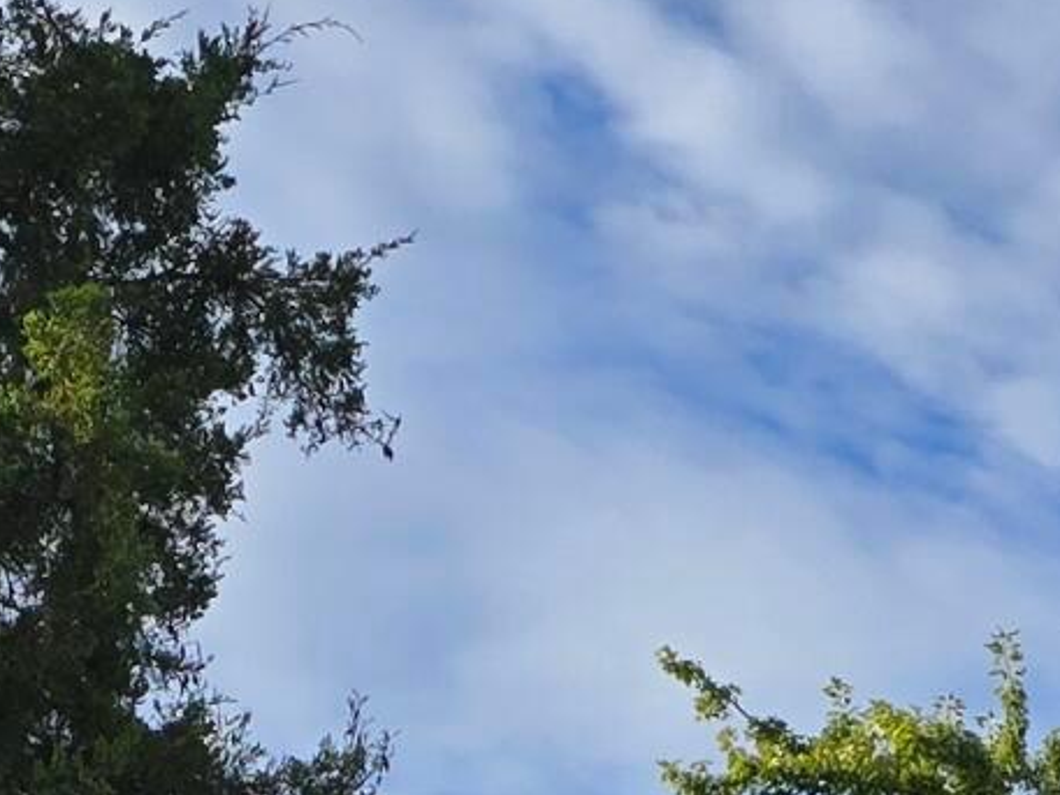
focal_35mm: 151
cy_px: 2517
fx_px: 4625
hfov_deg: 13.1
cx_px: 510
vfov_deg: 8.1
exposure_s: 1/519
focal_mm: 6.3
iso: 12
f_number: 1.7
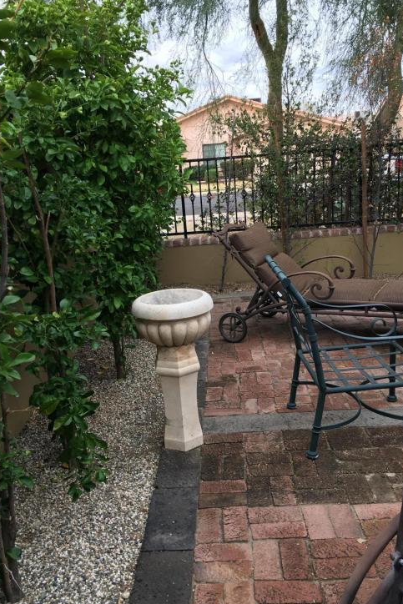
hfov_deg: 41.1
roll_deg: +3.3
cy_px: 304
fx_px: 537
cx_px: 202
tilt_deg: -13.2
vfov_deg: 58.7
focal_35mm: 32
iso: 25
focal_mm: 4.15
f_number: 2.2
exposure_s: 1/60
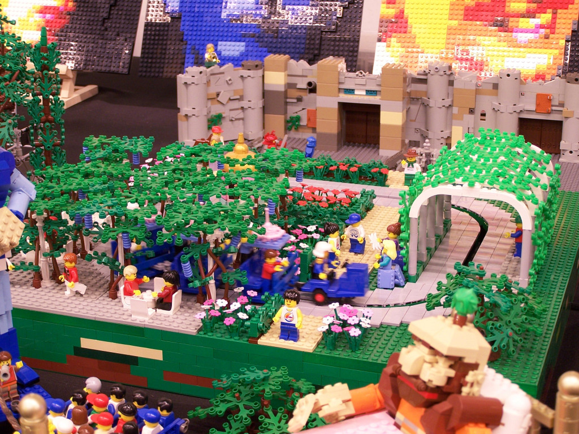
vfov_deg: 21.3
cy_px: 217
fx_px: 1154
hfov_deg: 28.2
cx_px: 290
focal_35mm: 69
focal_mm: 11.5
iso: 80
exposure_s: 1/2
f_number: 3.2
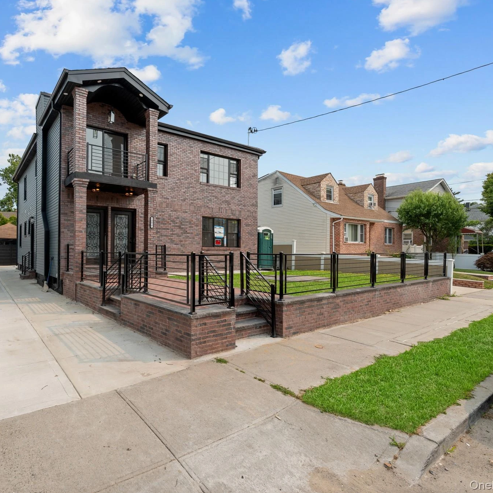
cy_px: 245
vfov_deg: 80.7
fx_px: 290
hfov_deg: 78.5
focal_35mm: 18
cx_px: 171
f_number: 9
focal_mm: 14
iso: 250
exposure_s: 1/250
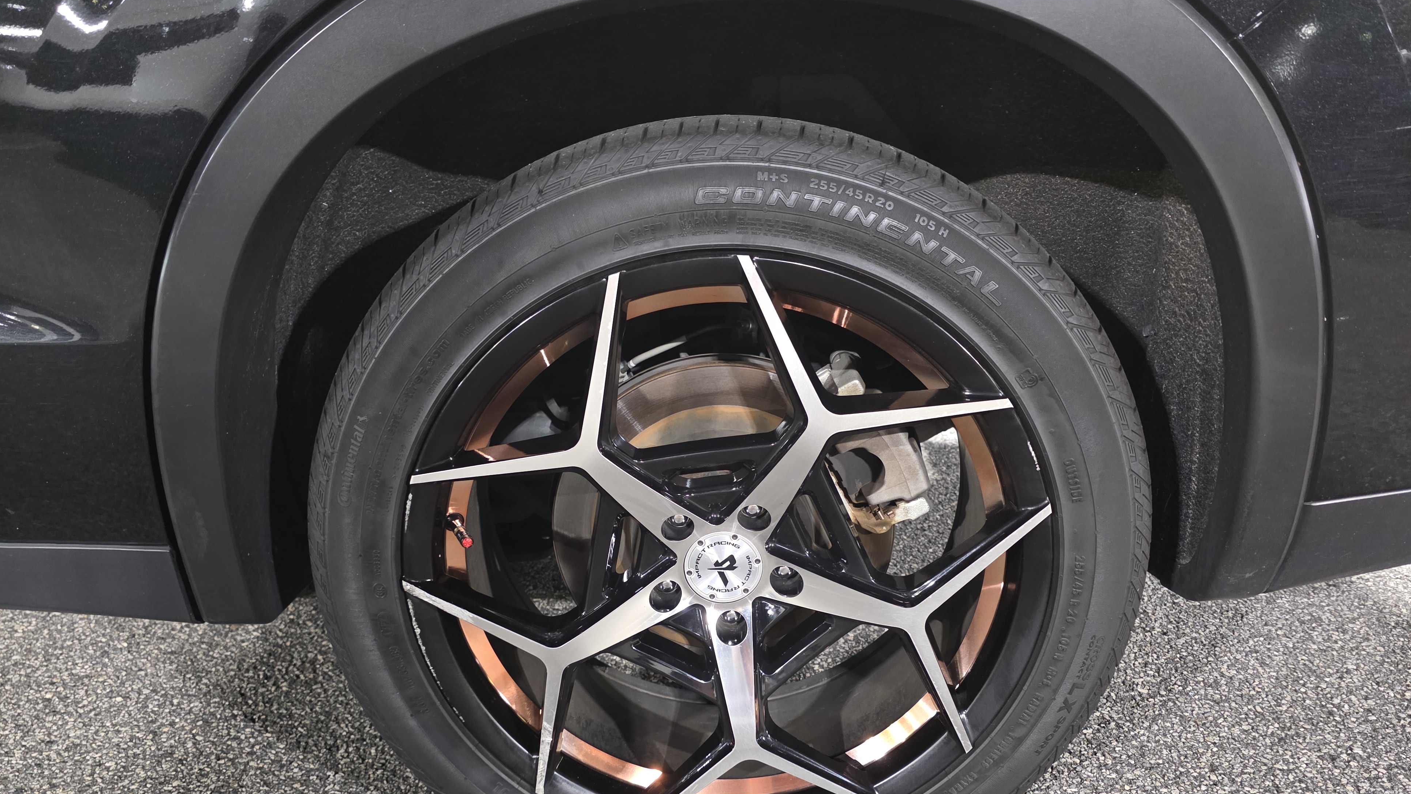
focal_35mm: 26
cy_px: 521
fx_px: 973
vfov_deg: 43.8
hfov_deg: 71.9
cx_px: 682
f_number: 1.7
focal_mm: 6.3
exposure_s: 1/60
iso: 1600
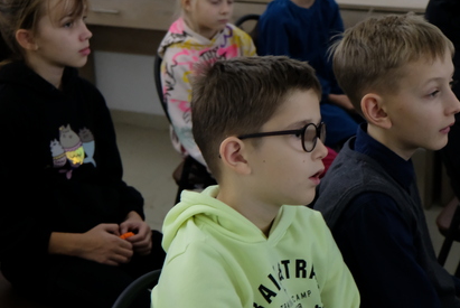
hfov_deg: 28.8
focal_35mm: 70
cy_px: 126
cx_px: 260
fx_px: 895
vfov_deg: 19.5
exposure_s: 1/28
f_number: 3.6
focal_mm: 30.2
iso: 3200
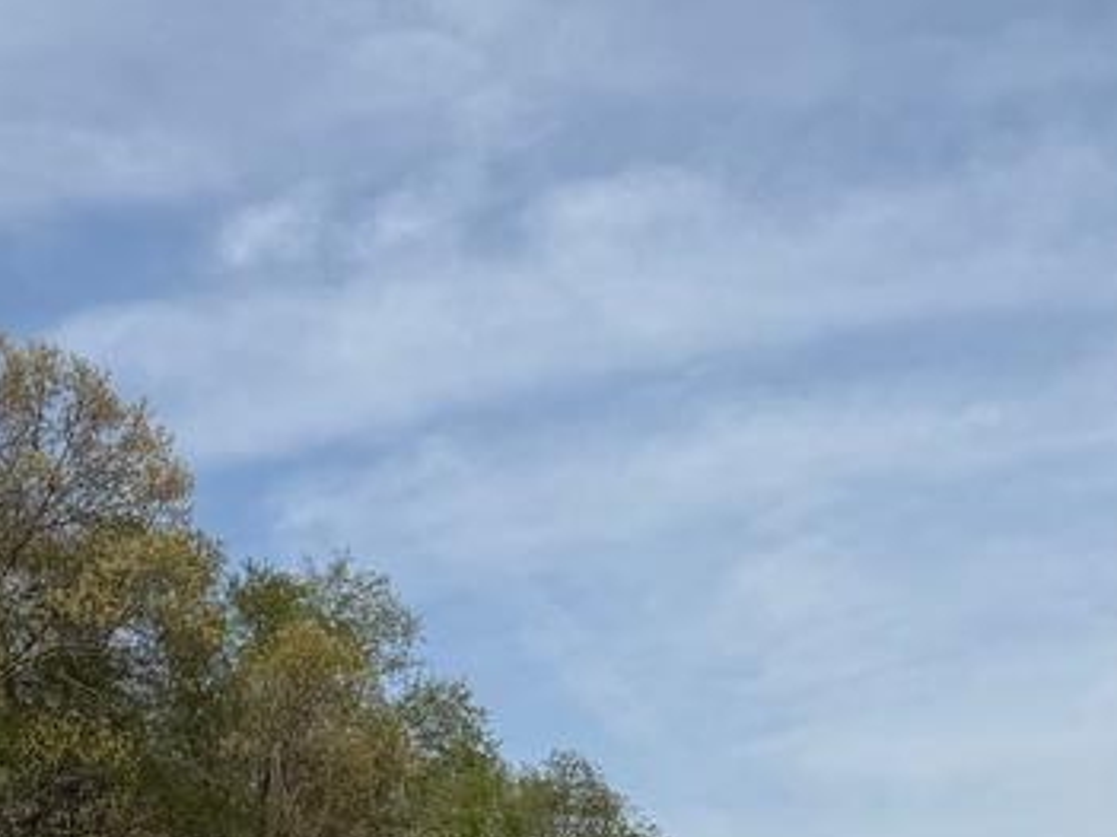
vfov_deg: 19.3
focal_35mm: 70
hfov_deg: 23.1
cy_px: 1114
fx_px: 2258
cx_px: 1623
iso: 80
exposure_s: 1/8130
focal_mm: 6.76
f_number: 1.78
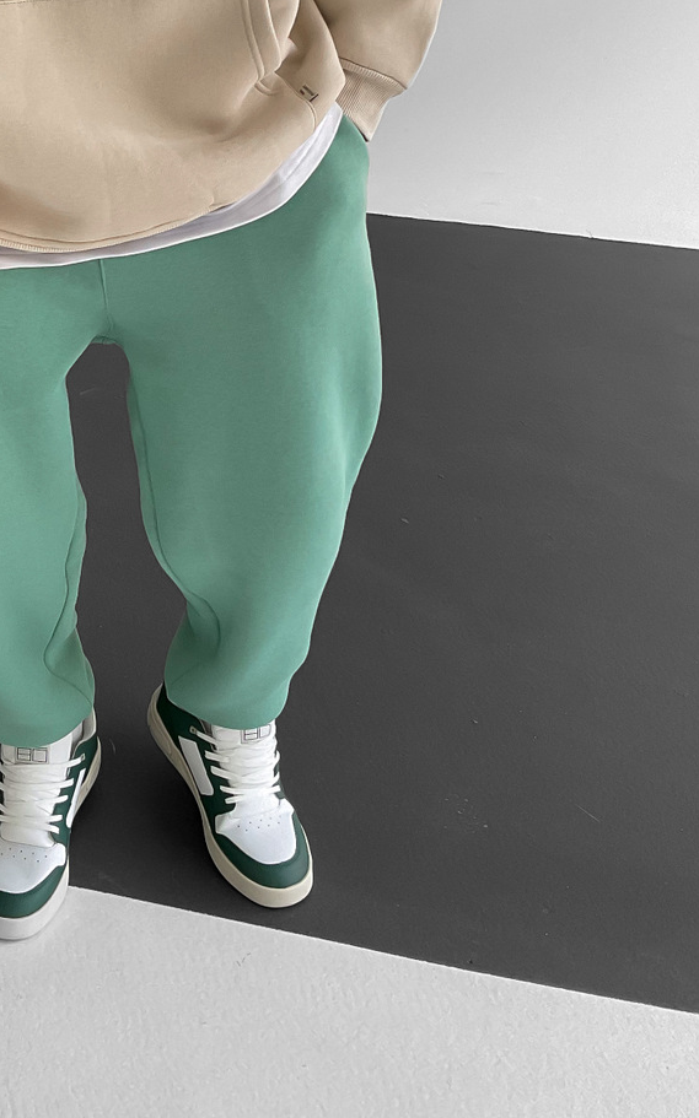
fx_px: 1647
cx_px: 65
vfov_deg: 36.1
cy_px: 205
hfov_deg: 23.3
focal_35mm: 54
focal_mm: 3
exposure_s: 1/120
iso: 64
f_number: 1.8
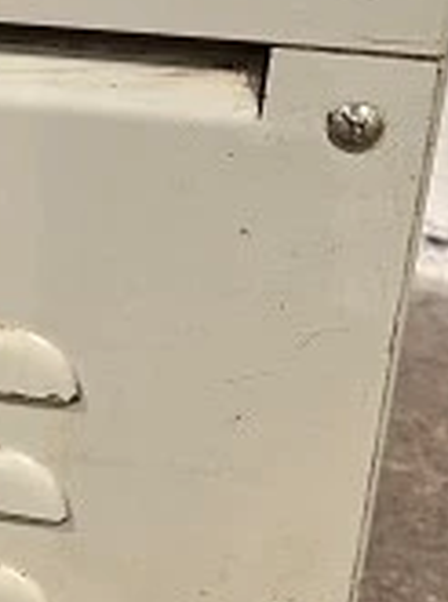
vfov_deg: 17.6
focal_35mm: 112
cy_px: 234
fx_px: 1940
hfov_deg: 11.8
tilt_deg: -21.4
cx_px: -437
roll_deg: +0.6
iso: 200
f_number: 1.78
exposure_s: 1/50
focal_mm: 6.86
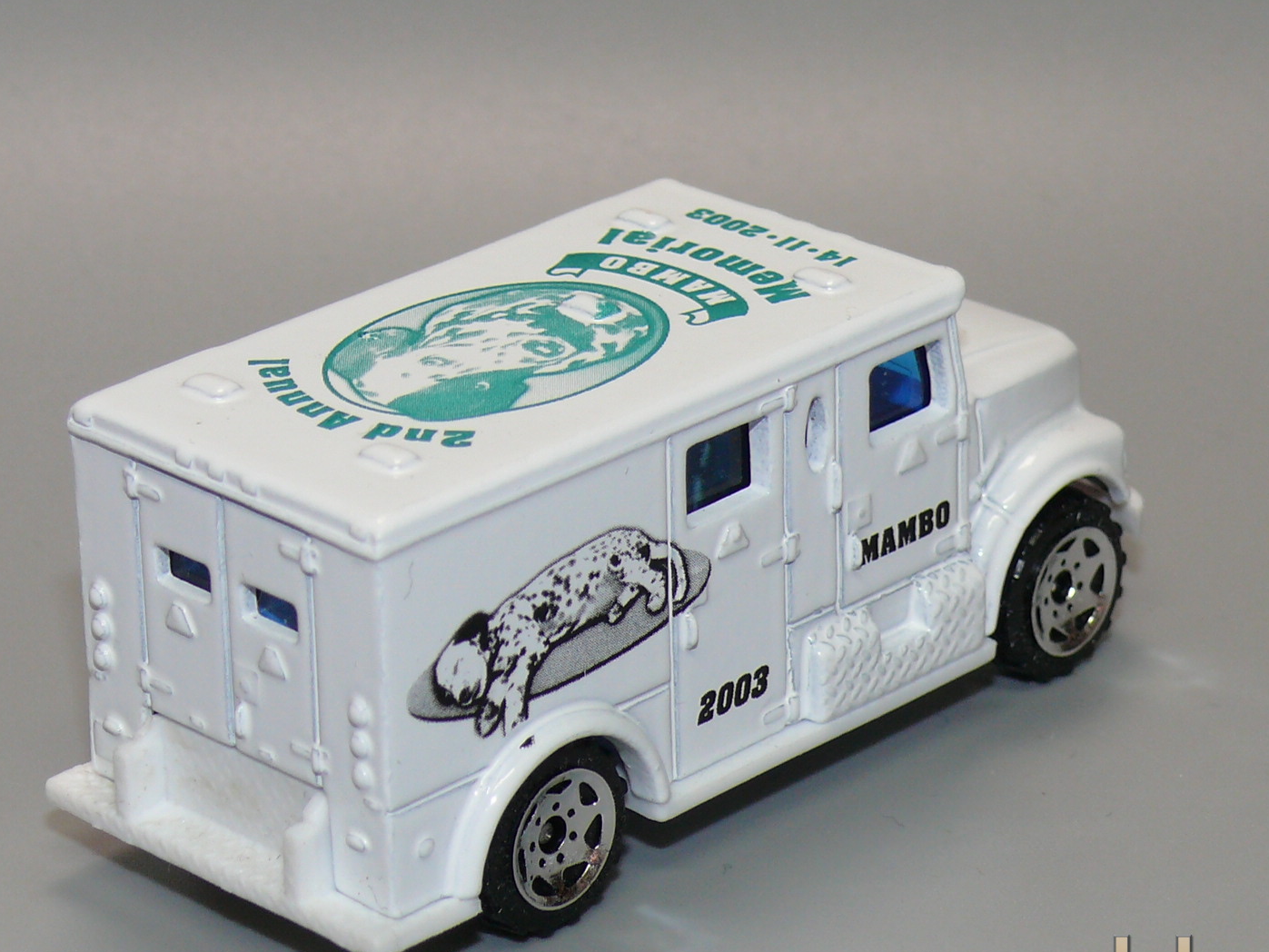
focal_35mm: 134
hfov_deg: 14.7
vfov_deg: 11.1
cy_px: 529
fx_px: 4913
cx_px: 620
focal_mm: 14.4
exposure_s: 1/30
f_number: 4
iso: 100
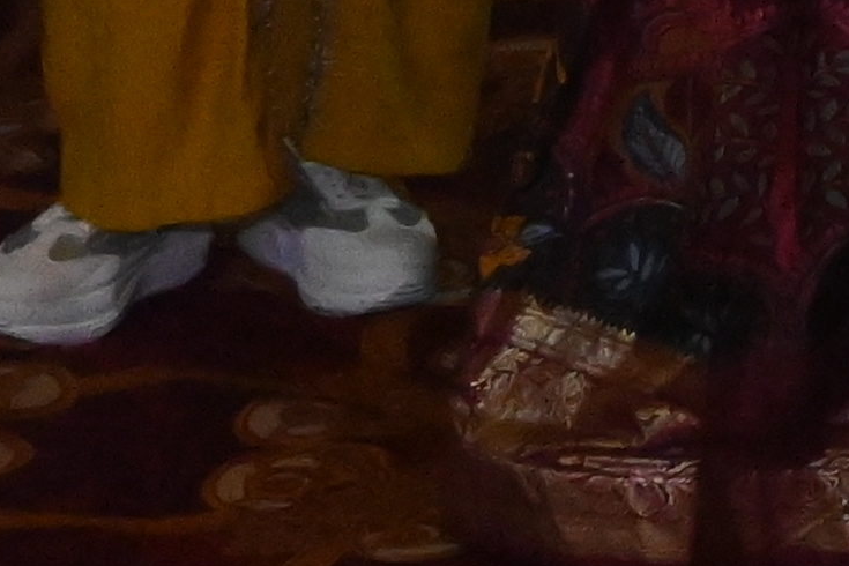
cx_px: 2210
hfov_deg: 7.6
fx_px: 5895
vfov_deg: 5.2
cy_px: -1102
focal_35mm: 250
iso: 6400
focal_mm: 22
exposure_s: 1/125
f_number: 7.1
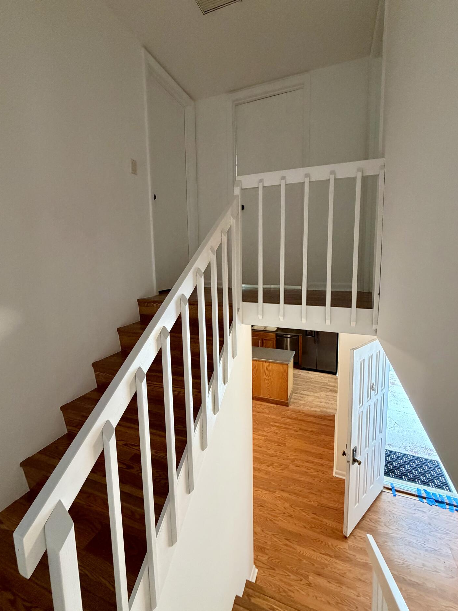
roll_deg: +0.2
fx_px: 265
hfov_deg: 81.7
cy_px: 291
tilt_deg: -7.4
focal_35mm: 15
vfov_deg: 98.1
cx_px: 239
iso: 400
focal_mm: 2.22
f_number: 2.2
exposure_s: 1/60
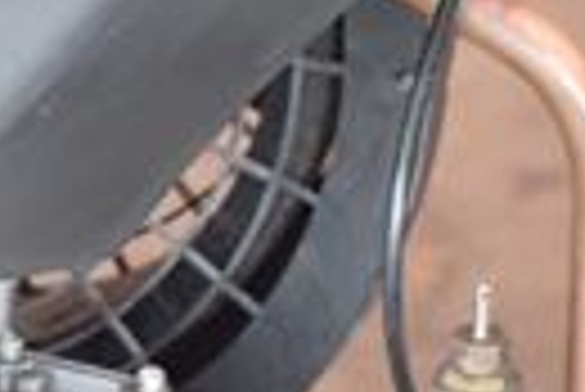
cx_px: -459
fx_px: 5172
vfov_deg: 4.3
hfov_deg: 6.3
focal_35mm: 318
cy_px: 9
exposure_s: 1/100
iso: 1250
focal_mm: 55
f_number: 6.3
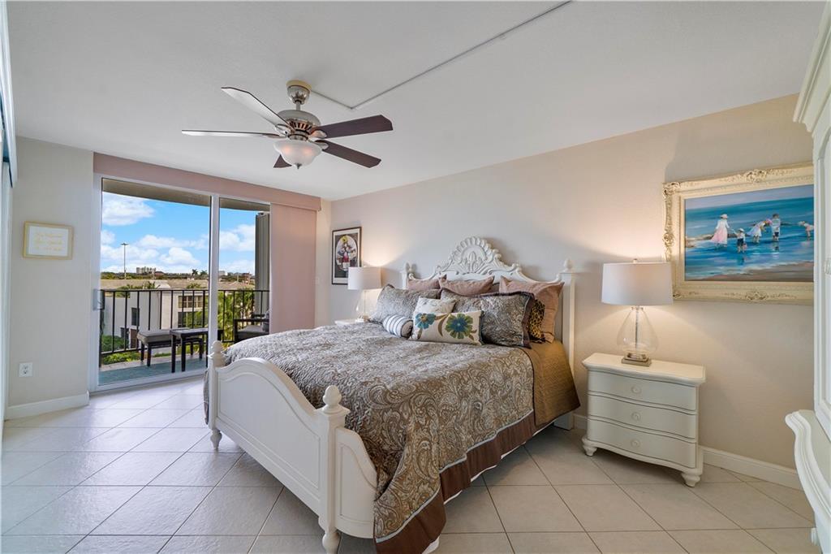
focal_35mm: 15
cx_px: 416
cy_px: 277
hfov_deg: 100.4
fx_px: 346
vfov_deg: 77.3
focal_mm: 10
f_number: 11
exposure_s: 1/8
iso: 160
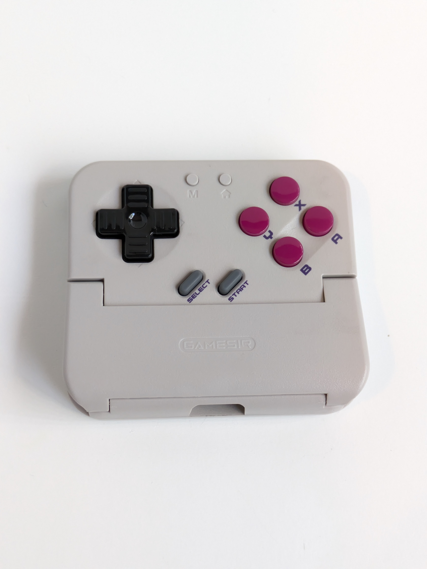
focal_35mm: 51
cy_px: 284
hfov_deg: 28.6
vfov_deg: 37.5
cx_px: 214
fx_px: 838
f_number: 1.89
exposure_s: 1/100
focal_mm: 5.43
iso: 446
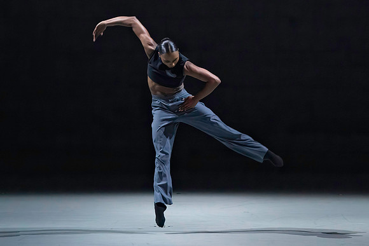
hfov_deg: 5.3
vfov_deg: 3.5
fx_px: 3989
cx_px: 237
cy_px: 91
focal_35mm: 389
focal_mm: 294
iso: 20000
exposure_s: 1/400
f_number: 5.6
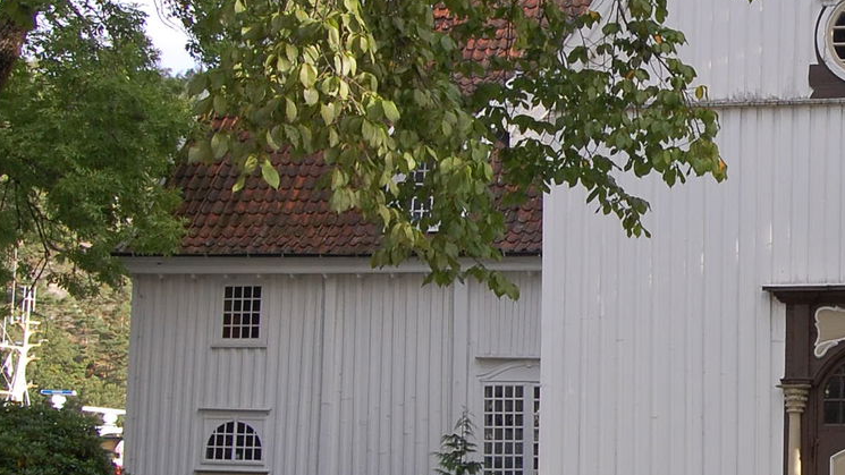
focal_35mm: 89
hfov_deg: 22.9
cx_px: 865
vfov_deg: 13.6
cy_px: 227
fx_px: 1994
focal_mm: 22
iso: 400
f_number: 9
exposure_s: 1/160
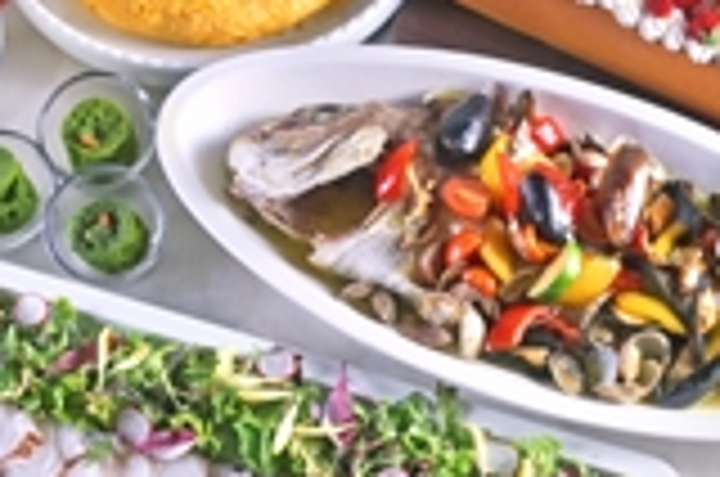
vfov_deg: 18.9
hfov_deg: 28.7
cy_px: 4
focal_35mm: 70
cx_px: 472
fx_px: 1397
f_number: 18
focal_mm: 28
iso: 100
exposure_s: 1/160
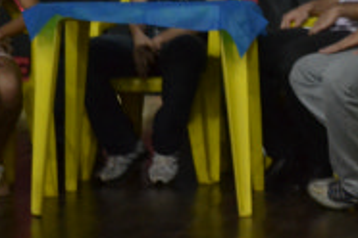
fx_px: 1760
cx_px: 210
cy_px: -28
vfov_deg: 7.7
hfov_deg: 11.6
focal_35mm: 177
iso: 3200
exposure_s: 1/20
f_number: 4.5
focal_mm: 44
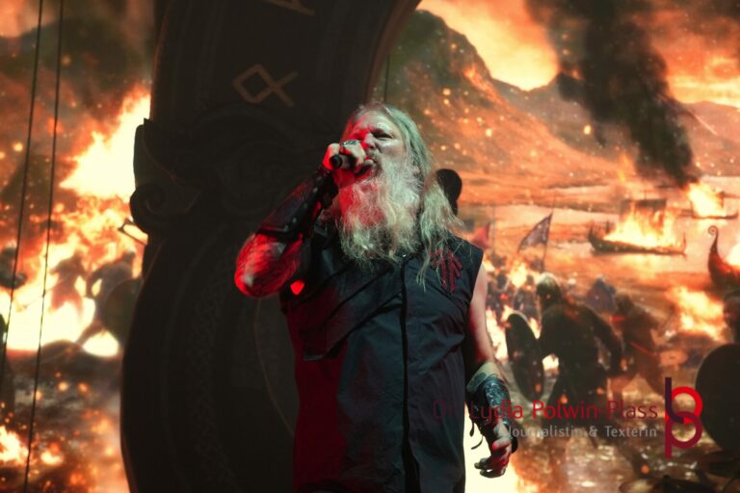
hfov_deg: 20.6
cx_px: 370
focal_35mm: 99
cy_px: 246
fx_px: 2035
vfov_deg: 13.8
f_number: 5
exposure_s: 1/160
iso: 1600
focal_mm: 66
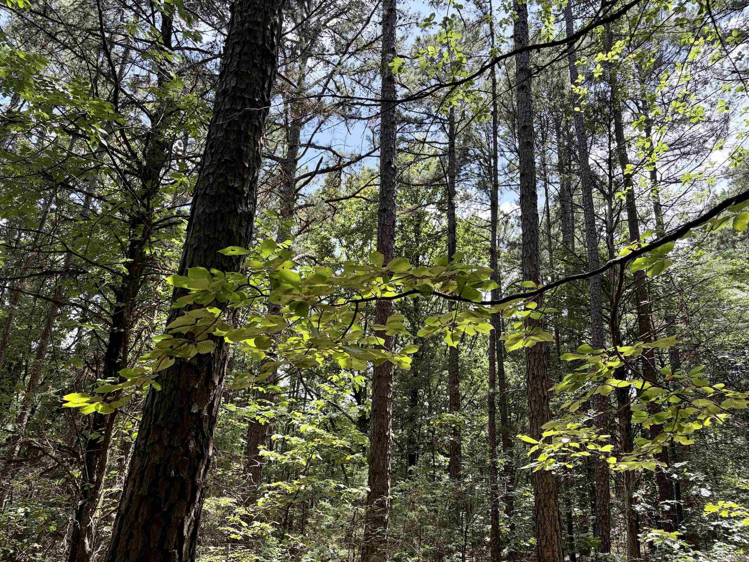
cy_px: 281
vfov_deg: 53.1
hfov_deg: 67.3
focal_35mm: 26
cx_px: 374
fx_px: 563
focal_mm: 5.96
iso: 64
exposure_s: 1/515
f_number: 1.6
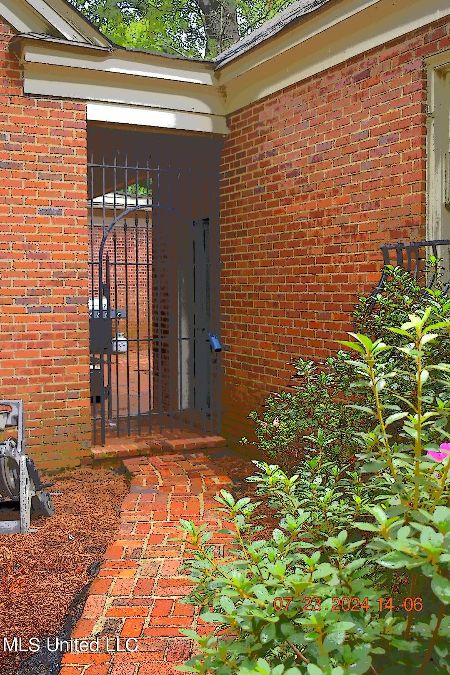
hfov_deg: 34.2
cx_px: 225
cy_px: 338
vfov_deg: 49.6
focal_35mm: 39
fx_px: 731
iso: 400
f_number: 5.6
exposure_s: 1/250
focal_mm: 26
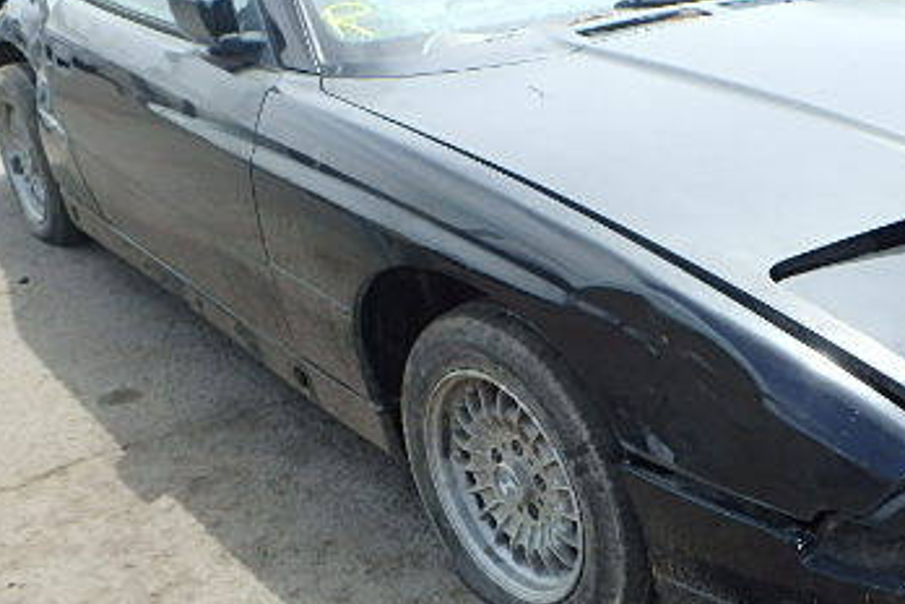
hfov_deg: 42.9
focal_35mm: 44
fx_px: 1106
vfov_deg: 30.5
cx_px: 692
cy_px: 338
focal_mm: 4
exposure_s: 1/400
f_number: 3.8
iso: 125
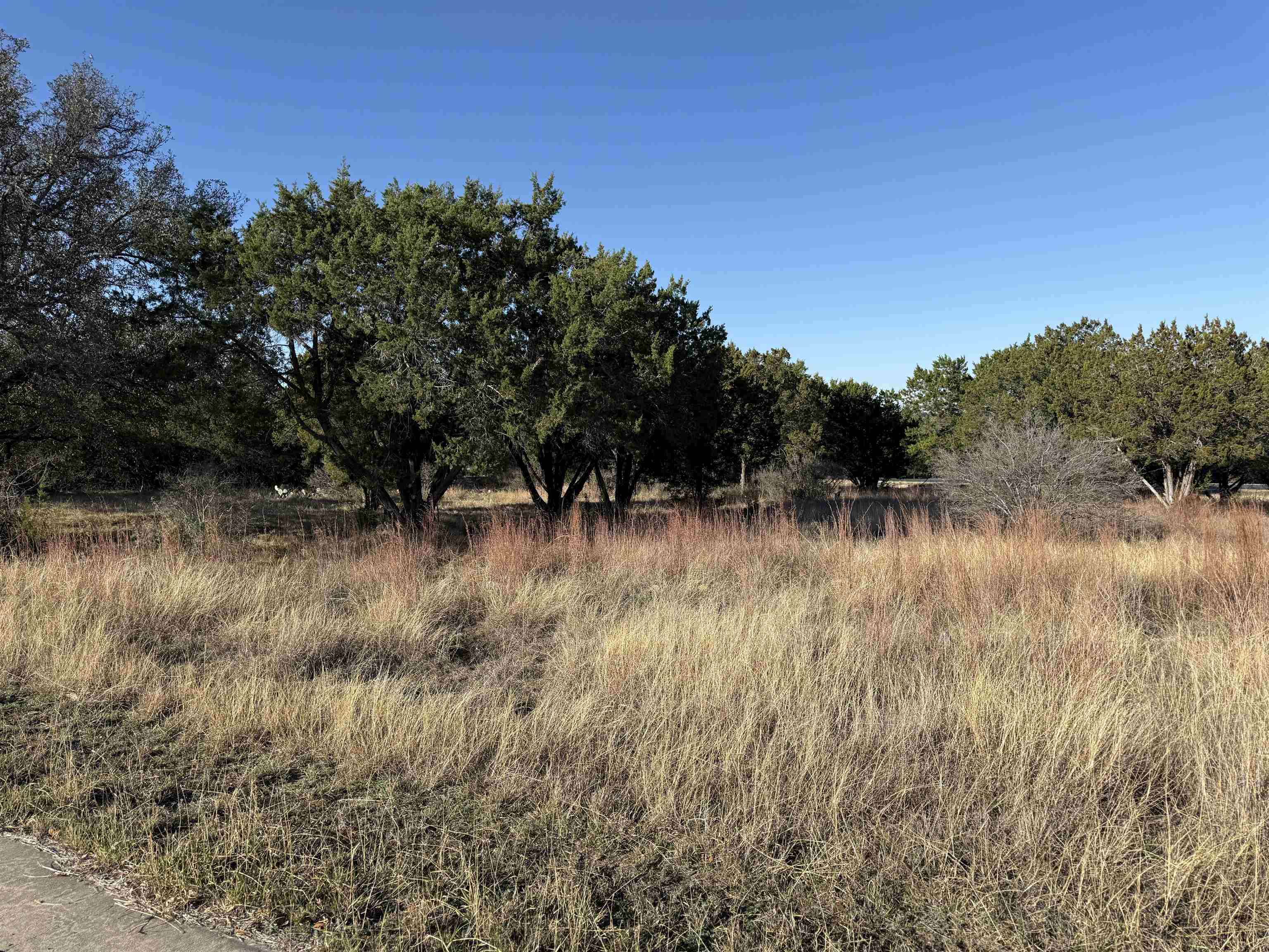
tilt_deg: -2.7
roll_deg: +1.4
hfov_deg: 71.6
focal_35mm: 24
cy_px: 476
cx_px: 634
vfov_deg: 56.8
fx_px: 880
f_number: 1.78
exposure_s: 1/3425
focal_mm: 6.76
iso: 80
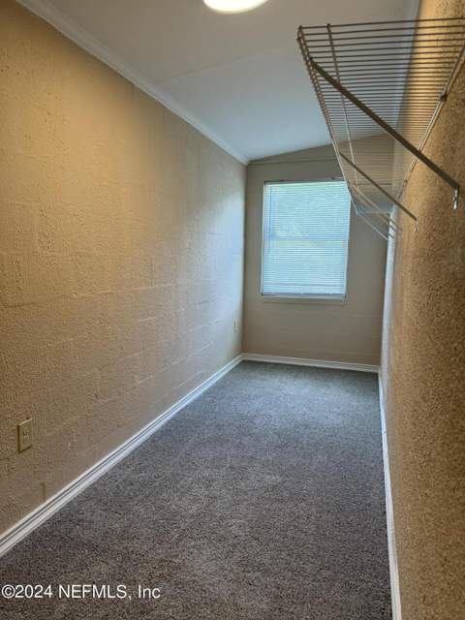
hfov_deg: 56.8
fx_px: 430
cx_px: 232
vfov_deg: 71.6
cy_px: 310
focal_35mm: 24
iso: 160
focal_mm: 6.76
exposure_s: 1/120
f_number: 1.78
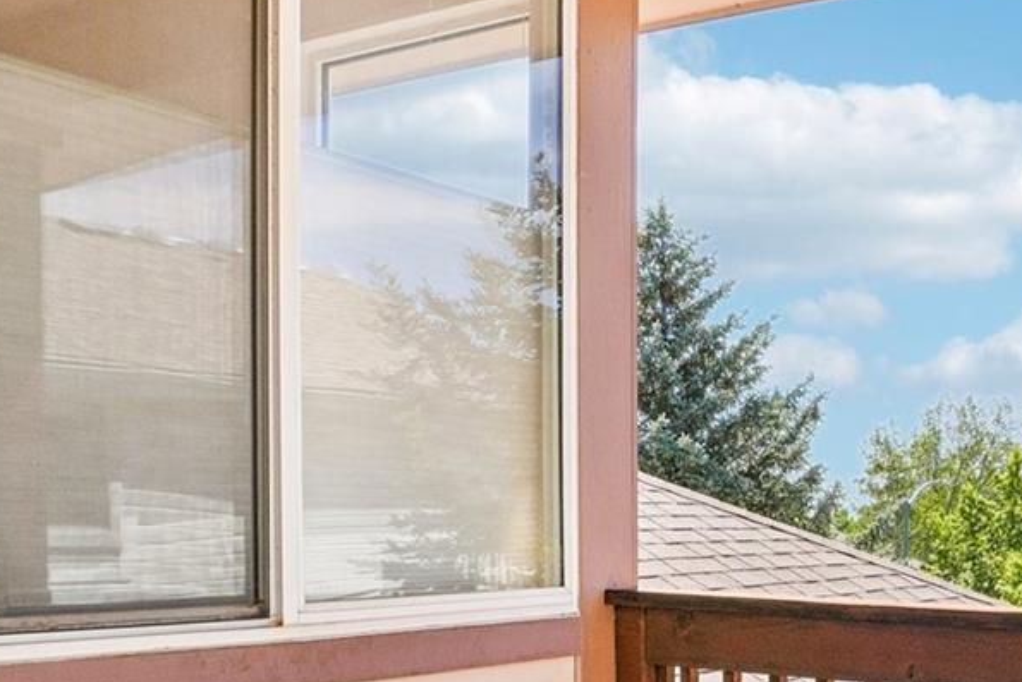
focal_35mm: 44
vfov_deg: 29.7
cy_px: 534
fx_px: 1259
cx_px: 993
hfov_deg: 39.6
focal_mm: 11
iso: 100
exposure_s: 1/250
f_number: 8
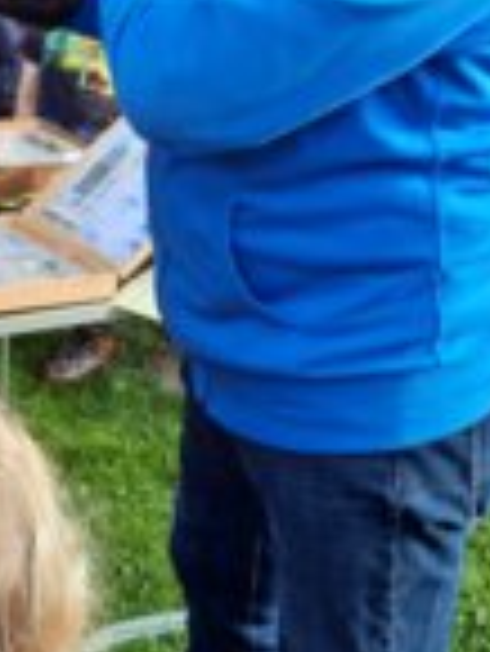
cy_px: 157
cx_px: 36
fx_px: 1300
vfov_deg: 27.7
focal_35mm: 69
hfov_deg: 20.8
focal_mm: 4.6
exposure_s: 1/292
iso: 32
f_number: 2
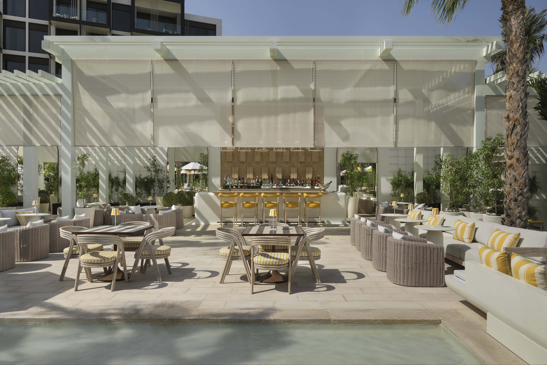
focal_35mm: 16
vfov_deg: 72.1
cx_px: 274
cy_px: 182
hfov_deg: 95.0
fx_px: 251
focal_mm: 16.5
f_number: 10
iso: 125
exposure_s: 1/1.67
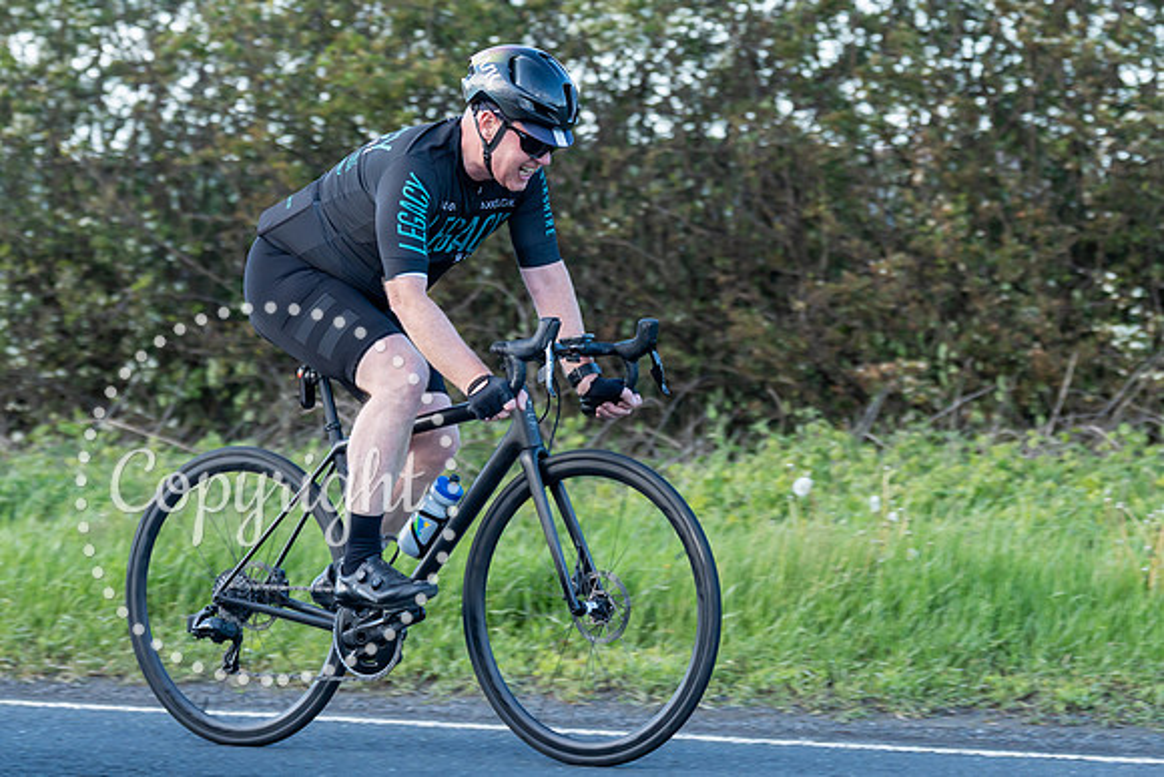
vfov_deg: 8.7
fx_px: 5114
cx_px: 522
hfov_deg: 13.0
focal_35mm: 158
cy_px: 156
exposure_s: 1/640
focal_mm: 97
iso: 500
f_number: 3.2
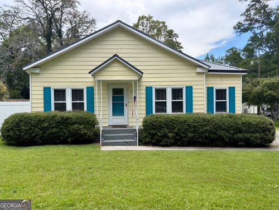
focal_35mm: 26
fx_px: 210
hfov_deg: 67.3
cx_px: 140
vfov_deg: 53.1
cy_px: 105
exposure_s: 1/1175
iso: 64
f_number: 1.6
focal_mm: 5.96
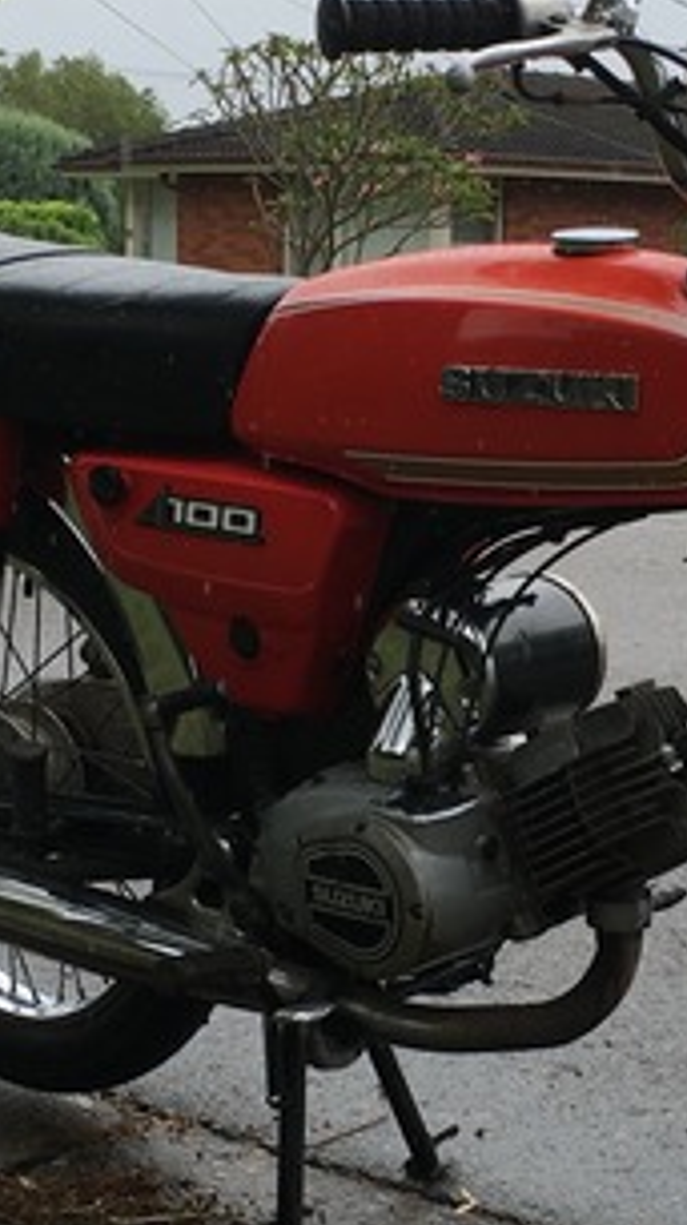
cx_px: 378
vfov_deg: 25.6
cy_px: 723
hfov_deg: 14.5
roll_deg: -0.7
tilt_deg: -11.3
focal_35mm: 83
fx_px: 2695
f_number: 2.2
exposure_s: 1/864
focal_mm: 4.15
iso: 25
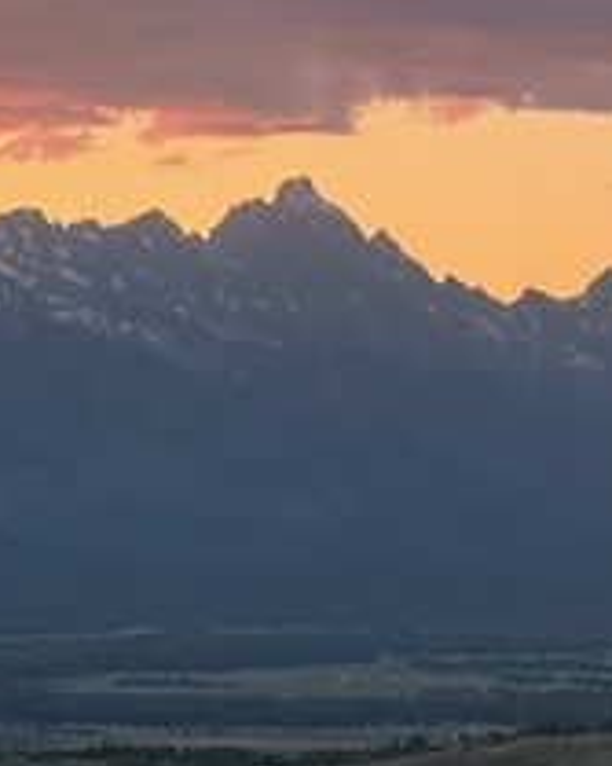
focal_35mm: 230
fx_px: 5211
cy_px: 341
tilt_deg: +0.6
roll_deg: -2.6
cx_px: 605
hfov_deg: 6.7
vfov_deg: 8.4
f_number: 1.78
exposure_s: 1/149
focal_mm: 6.76
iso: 64
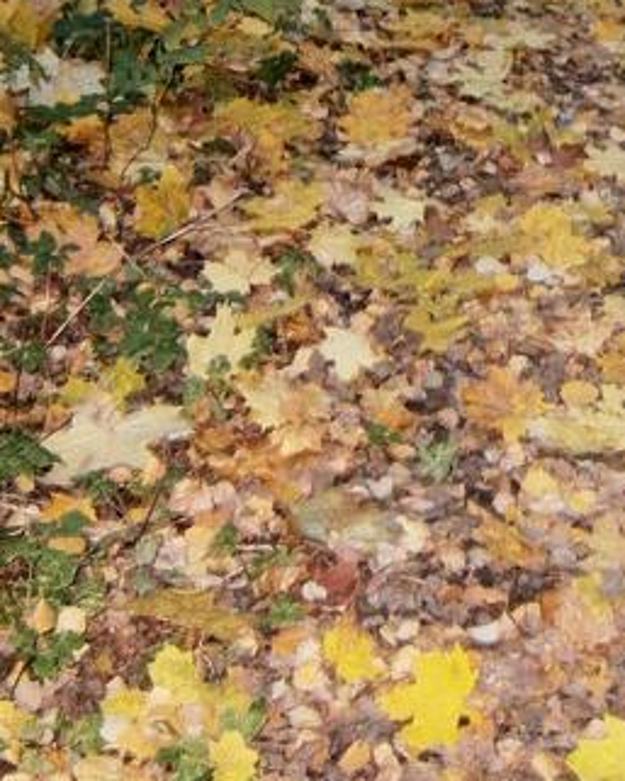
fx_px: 1733
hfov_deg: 19.8
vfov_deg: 23.6
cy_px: -107
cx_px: 632
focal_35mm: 75
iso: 500
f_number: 2.8
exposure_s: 1/30
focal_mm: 4.7
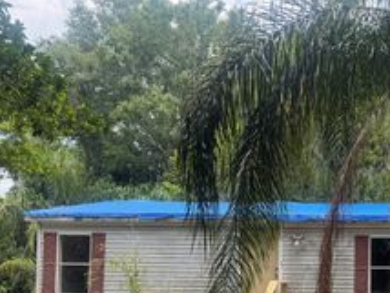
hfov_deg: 32.3
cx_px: 363
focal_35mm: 56
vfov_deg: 25.1
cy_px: 279
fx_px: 632
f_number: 1.78
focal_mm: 6.76
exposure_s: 1/1156
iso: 100
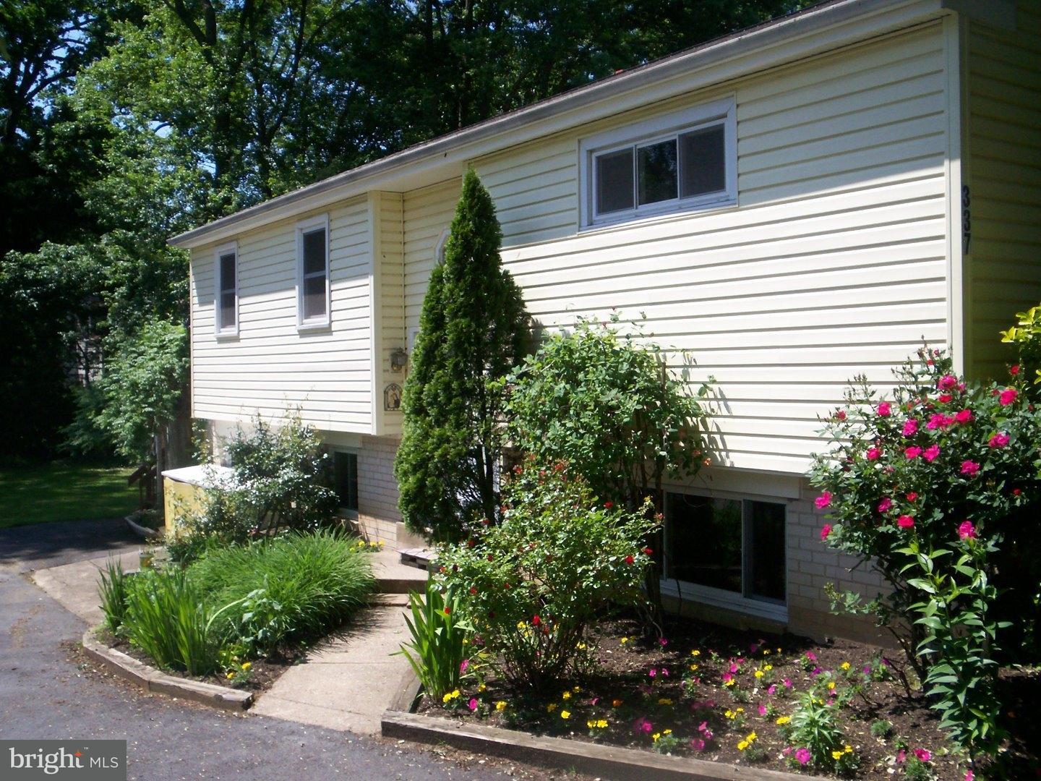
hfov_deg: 51.4
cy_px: 390
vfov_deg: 39.7
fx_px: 1083
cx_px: 520
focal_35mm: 36
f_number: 4.5
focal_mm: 5.9
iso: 100
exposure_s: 1/503
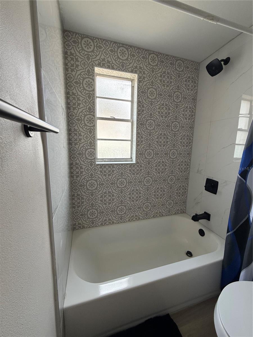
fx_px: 136
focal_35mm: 14
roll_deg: -2.0
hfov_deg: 85.7
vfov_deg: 102.1
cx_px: 126
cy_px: 168
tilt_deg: -8.7
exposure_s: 1/99
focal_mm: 2.22
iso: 80
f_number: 2.2
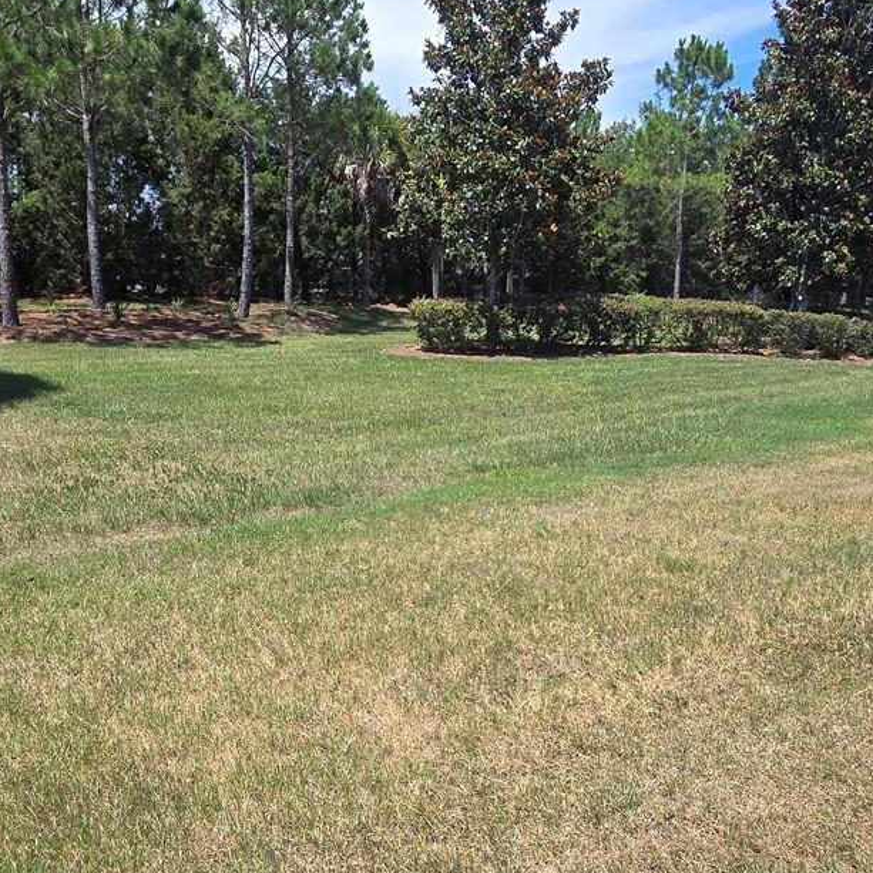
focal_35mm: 30
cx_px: 376
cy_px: 520
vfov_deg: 53.7
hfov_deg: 53.9
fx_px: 856
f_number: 2.2
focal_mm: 2.2
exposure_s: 1/2082
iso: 50
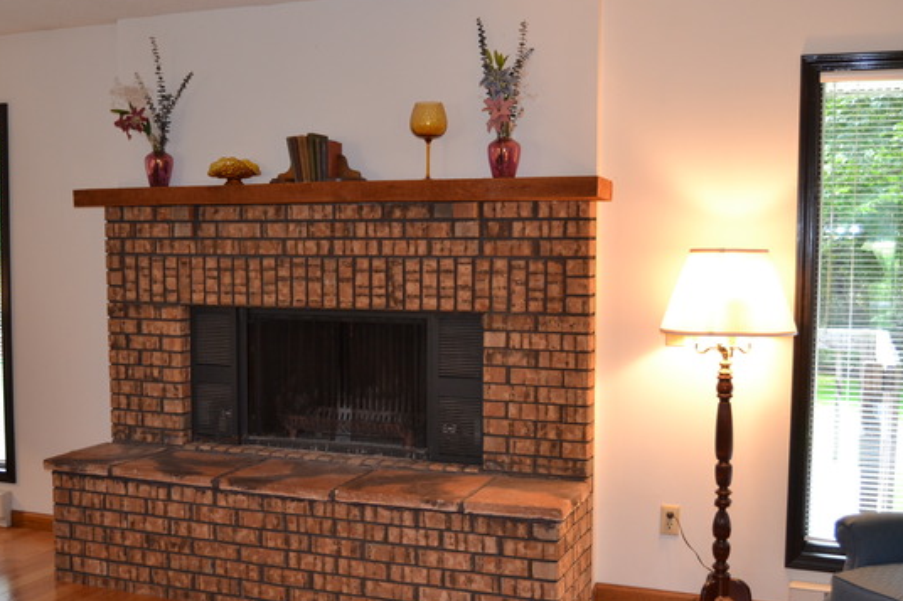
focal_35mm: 43
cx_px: 369
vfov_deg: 31.1
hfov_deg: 45.2
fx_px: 1078
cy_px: 334
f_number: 3.8
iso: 800
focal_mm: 24
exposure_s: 1/60
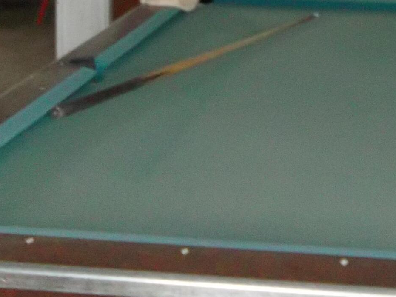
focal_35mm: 87
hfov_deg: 21.9
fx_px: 995
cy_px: -100
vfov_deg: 16.0
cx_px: 371
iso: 320
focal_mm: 4.9
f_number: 3.5
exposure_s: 1/30
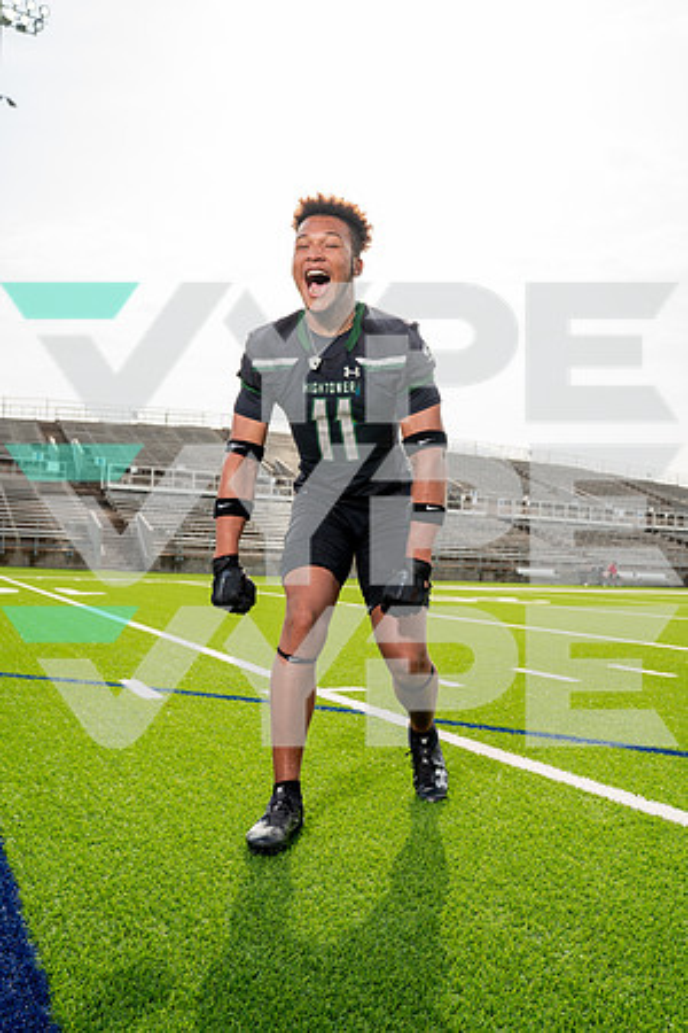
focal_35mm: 29
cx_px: 344
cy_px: 516
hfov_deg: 45.0
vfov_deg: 63.7
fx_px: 831
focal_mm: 29
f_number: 5.6
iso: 100
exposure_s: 1/320
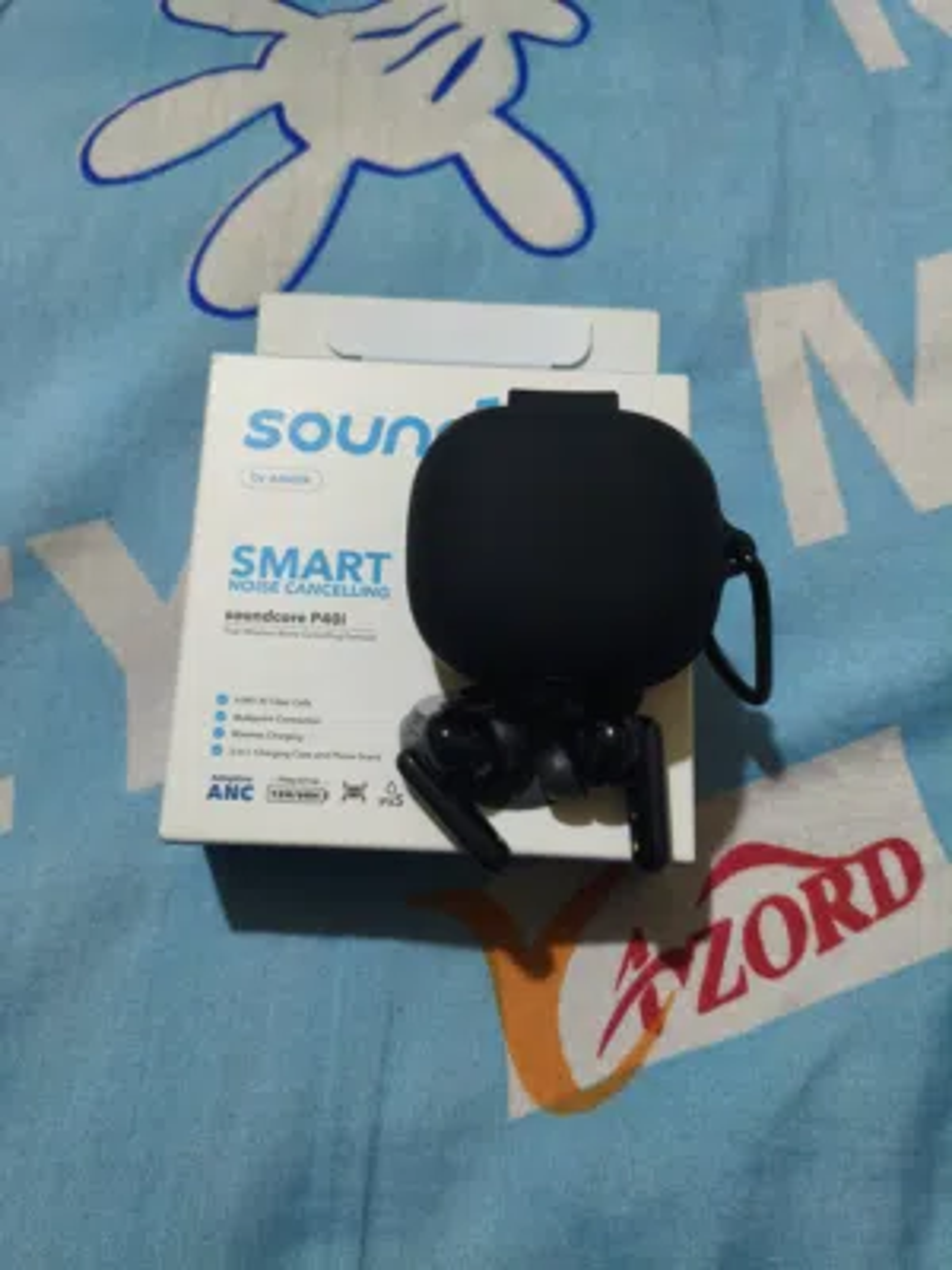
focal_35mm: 26
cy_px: 635
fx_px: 953
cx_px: 476
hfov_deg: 53.1
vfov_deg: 67.3
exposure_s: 1/33.3
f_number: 1.5
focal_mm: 4.94
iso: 800
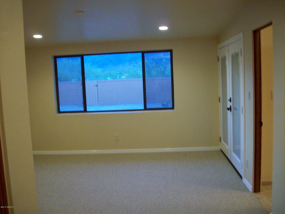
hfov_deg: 50.1
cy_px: 107
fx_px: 305
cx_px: 142
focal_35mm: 37
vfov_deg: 38.7
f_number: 2.8
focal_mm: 6.2
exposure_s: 1/20.5
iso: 160
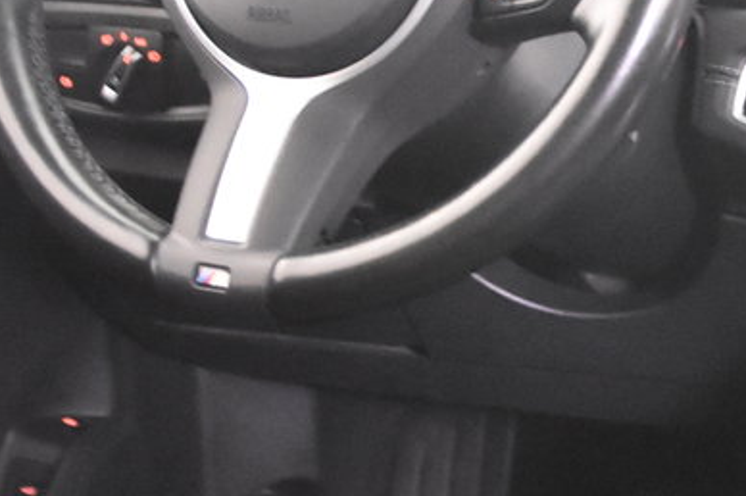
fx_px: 2257
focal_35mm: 109
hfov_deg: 18.6
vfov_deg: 12.5
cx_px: 584
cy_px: 224
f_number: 3
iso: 8000
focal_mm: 22
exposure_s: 1/30
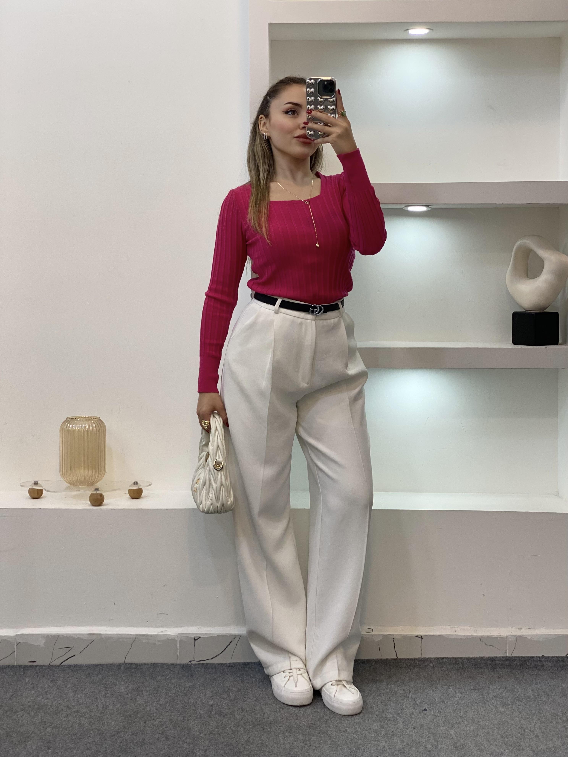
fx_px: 1138
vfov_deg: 36.8
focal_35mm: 52
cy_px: 378
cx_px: 284
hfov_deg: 28.0
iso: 64
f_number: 2
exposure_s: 1/100
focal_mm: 6
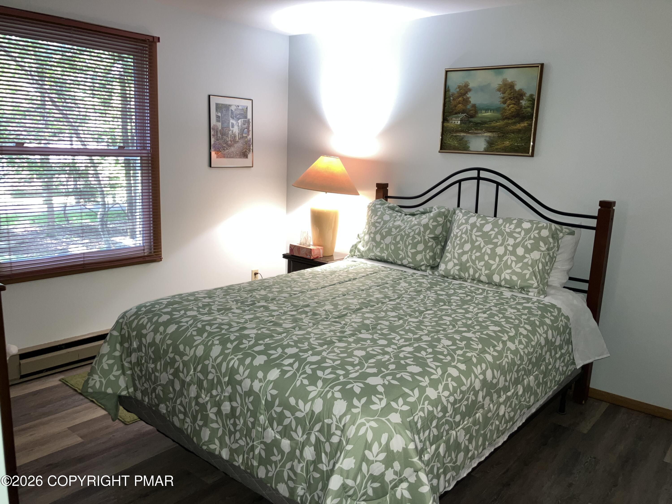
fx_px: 544
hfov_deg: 63.4
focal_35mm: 28
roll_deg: -1.8
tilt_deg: -10.8
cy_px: 252
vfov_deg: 49.7
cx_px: 336
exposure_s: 1/12
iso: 50
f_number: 1.8
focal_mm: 3.99
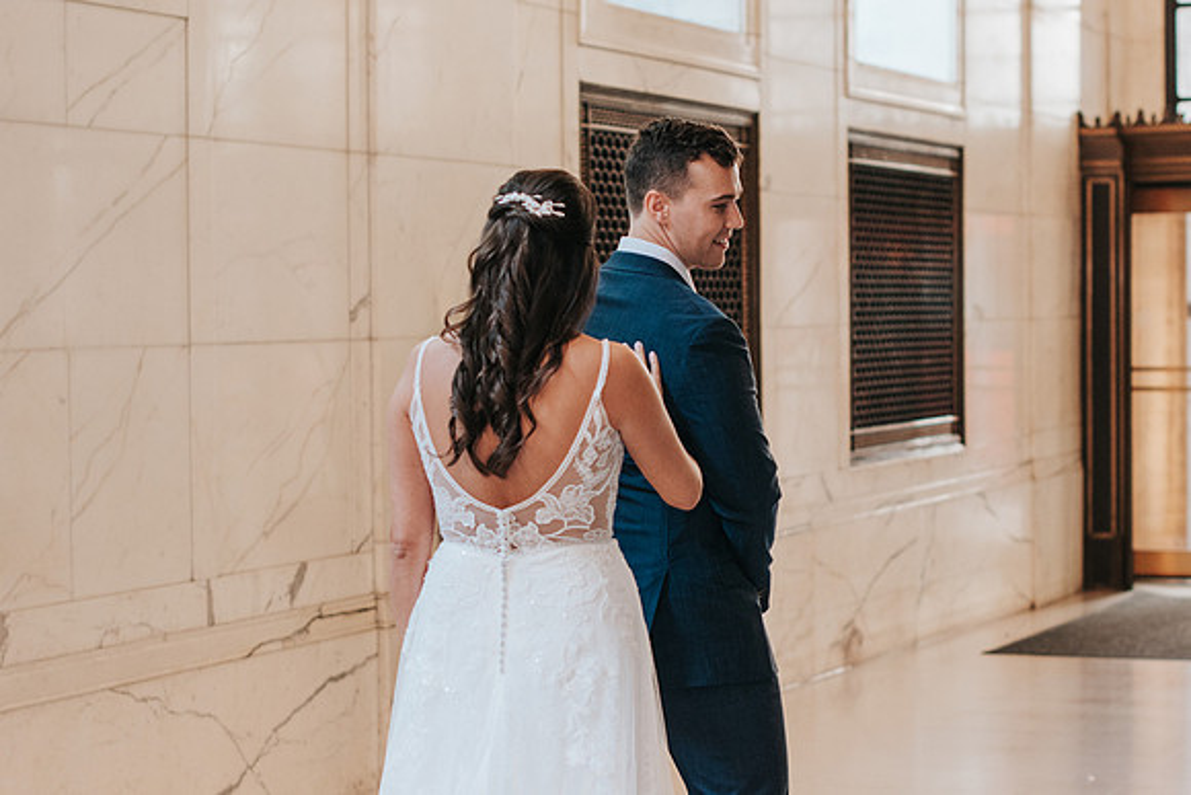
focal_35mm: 89
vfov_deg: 15.3
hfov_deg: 22.8
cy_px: 425
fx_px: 2951
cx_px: 695
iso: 800
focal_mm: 50
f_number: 2.8
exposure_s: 1/200
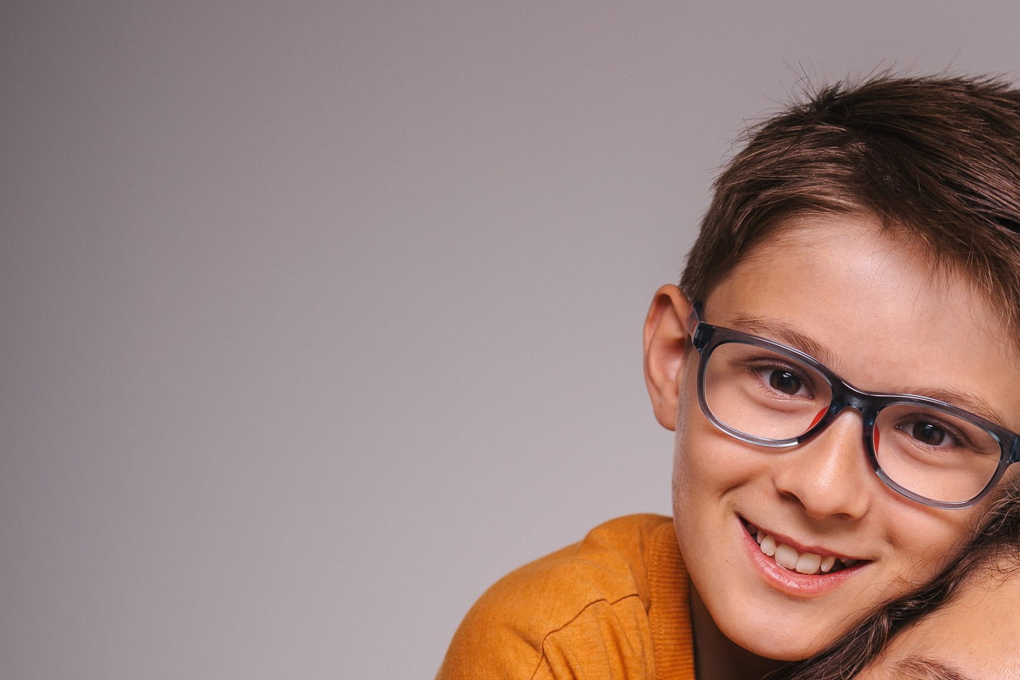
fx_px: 2238
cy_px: 716
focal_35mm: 79
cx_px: 665
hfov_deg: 25.6
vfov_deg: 16.8
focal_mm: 35
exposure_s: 1/250
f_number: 3.2
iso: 125
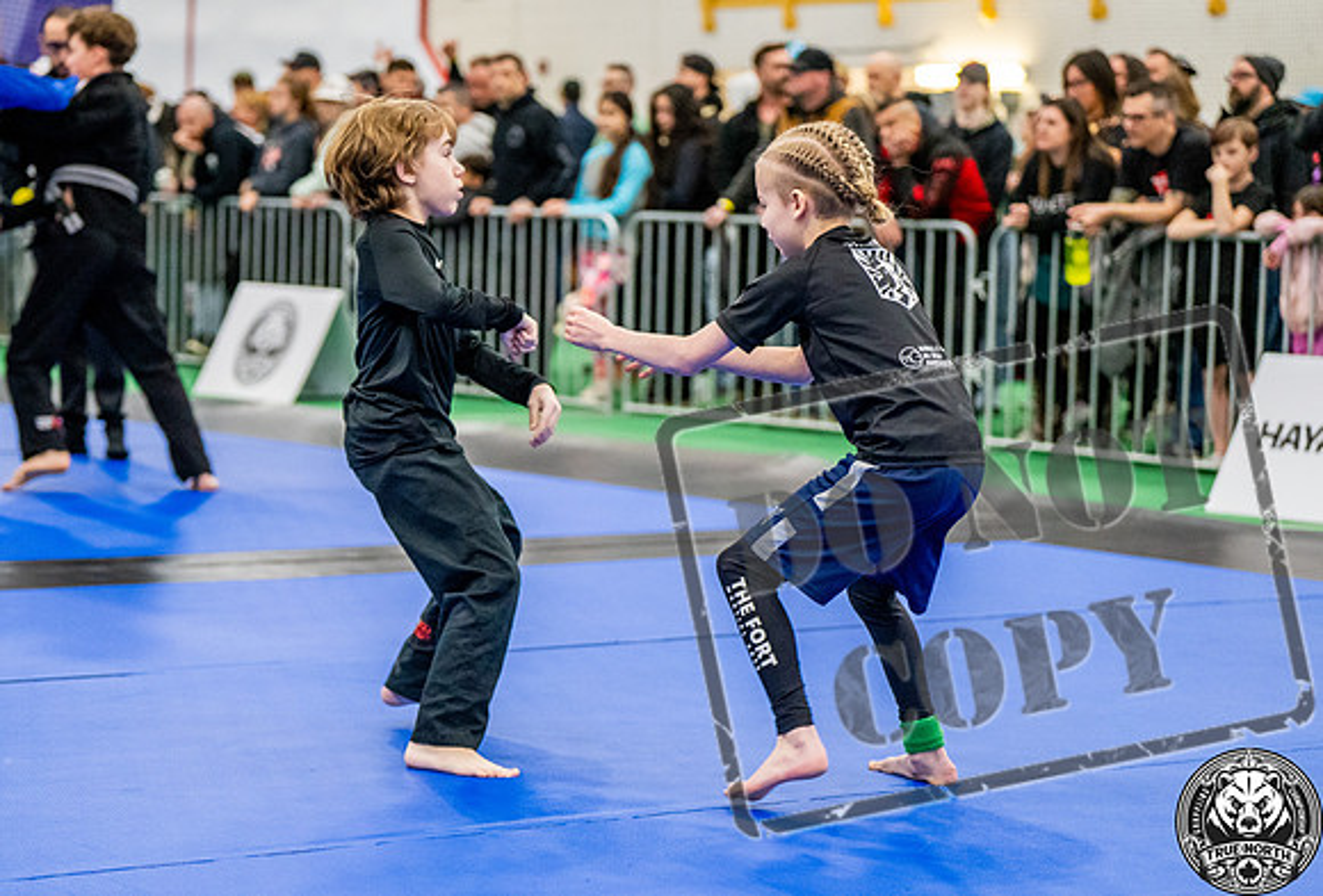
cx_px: 533
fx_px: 3483
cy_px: 527
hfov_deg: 21.5
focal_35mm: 94
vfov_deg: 14.7
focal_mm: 76
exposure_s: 1/500
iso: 5000
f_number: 2.8
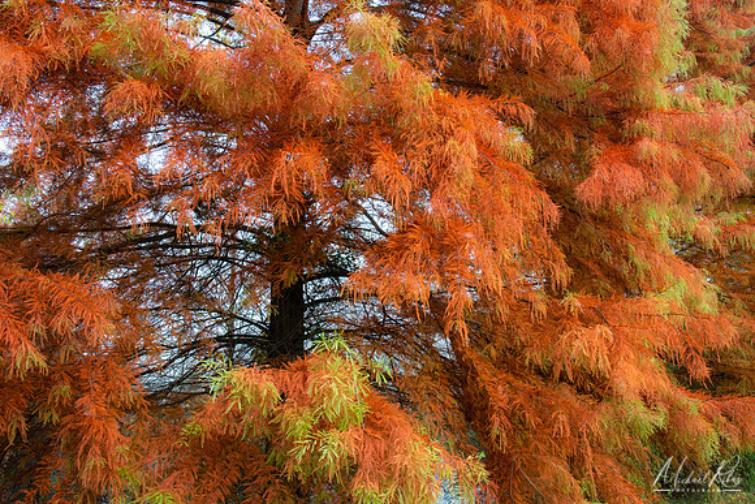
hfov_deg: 54.4
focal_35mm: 35
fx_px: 734
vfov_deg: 37.9
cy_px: 252
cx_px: 378
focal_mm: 35
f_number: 13
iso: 100
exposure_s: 1/4
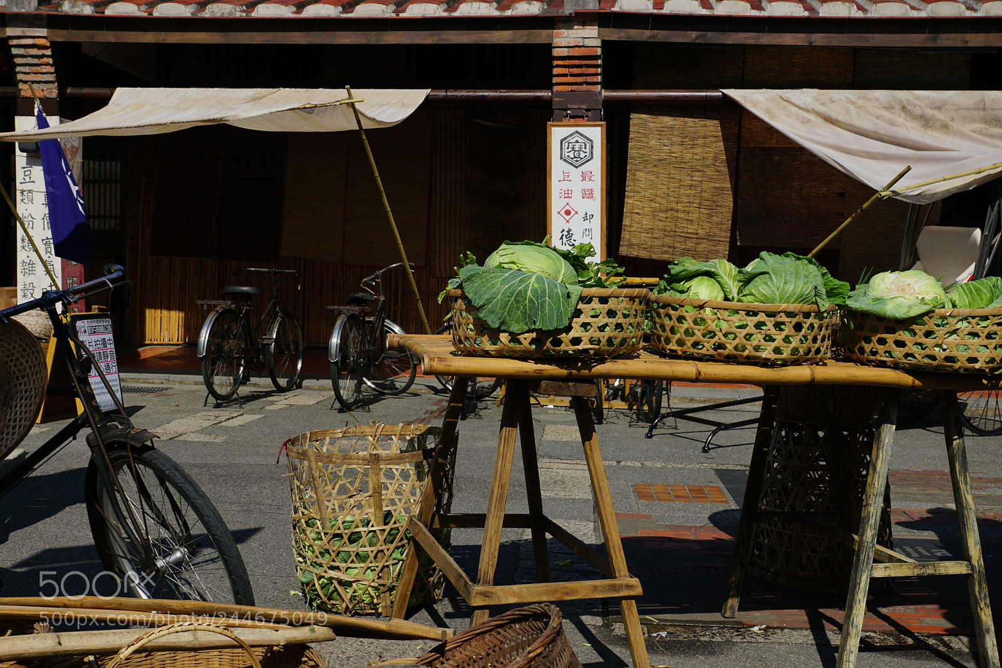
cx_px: 501
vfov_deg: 34.2
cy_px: 334
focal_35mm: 39
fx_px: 1085
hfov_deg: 49.6
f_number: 8
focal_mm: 26
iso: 100
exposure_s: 1/640
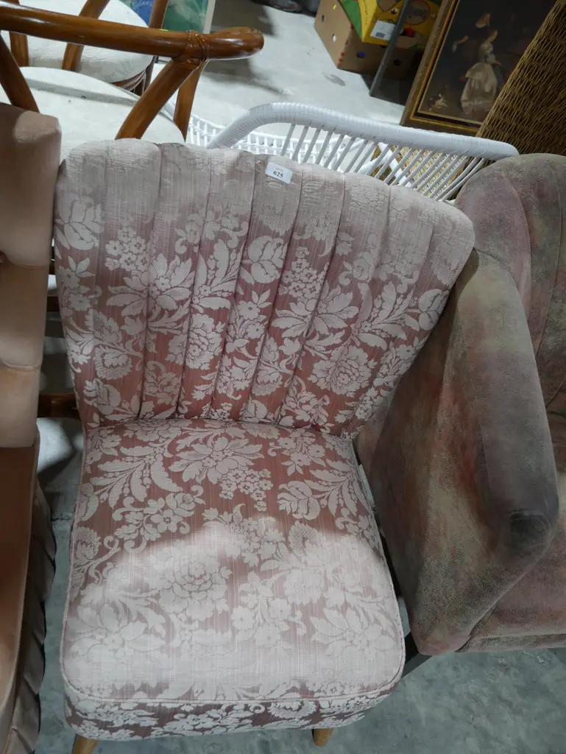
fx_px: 653
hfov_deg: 46.8
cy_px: 377
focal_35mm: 30
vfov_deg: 59.9
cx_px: 283
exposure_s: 1/60
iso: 500
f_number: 3.6
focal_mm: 15
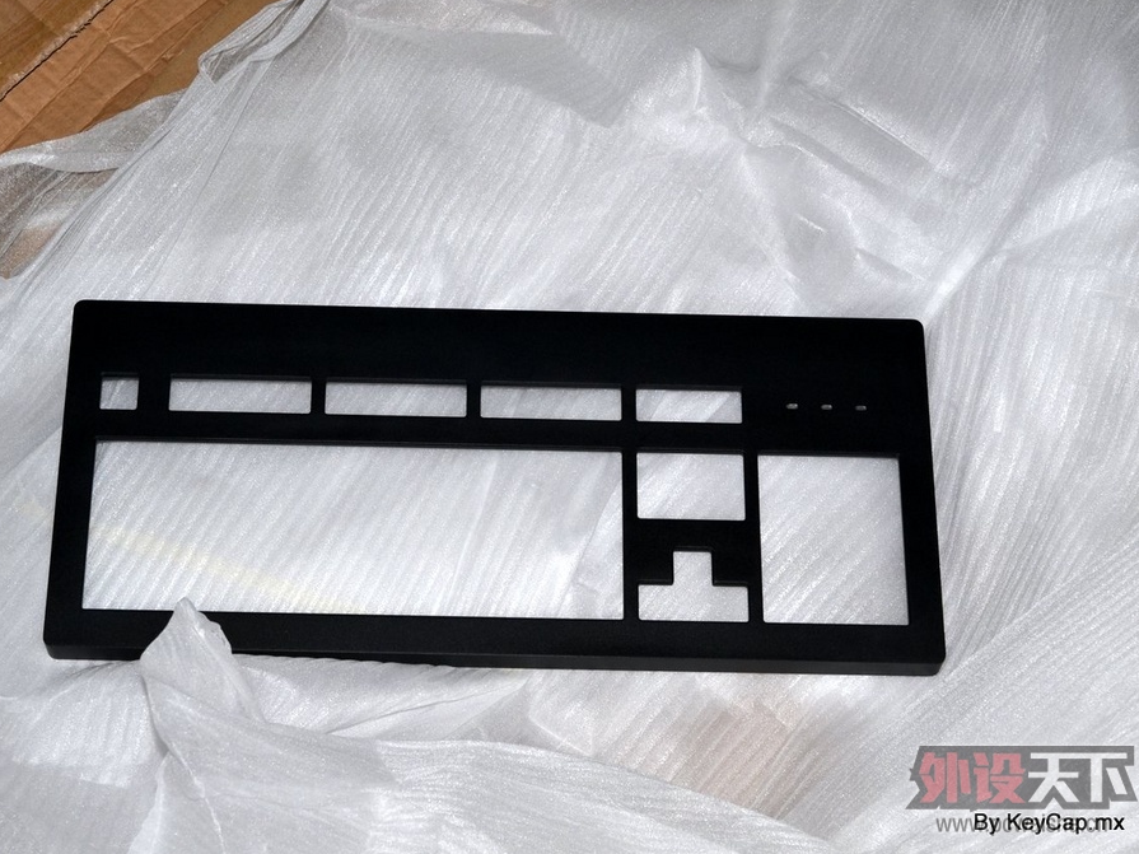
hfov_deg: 29.4
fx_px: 2171
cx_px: 503
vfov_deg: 22.2
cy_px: 426
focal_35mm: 66
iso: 100
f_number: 8
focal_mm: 40
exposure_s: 1/60
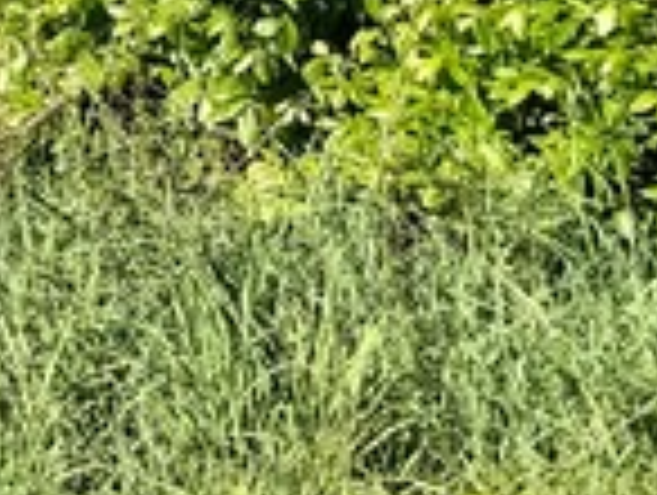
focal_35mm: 168
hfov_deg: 9.6
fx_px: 3194
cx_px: -1197
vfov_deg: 8.0
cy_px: -824
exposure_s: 1/3584
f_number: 1.78
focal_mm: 6.76
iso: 80
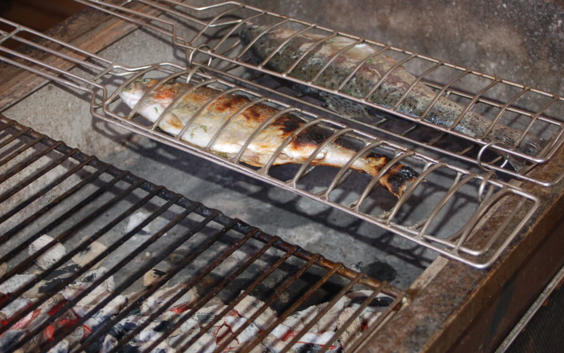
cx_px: 283
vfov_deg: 16.9
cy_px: 174
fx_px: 1184
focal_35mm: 77
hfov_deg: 26.8
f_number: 5.6
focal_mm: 50
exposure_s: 1/60
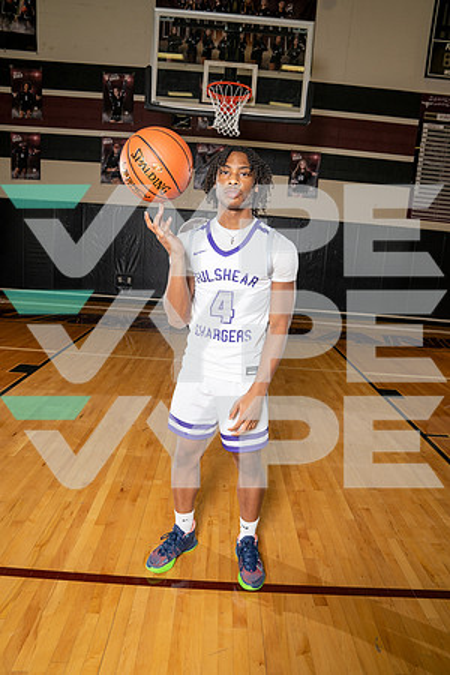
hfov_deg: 53.1
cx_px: 225
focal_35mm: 24
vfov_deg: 73.7
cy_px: 338
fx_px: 450
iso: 320
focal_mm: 24
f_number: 5.6
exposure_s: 1/250
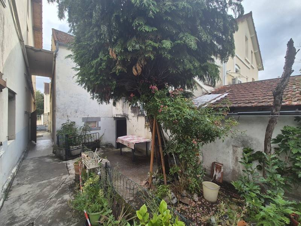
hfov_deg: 106.2
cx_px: 150
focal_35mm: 13
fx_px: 113
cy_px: 113
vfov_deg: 89.9
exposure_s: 1/546
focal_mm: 2.2
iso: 50
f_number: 2.2
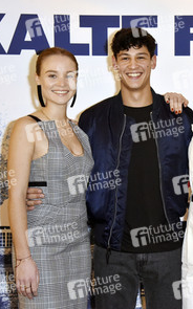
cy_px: 156
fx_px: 683
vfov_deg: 25.5
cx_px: 171
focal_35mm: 81
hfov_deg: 15.9
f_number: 5.6
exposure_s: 1/80
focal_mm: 52
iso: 5000
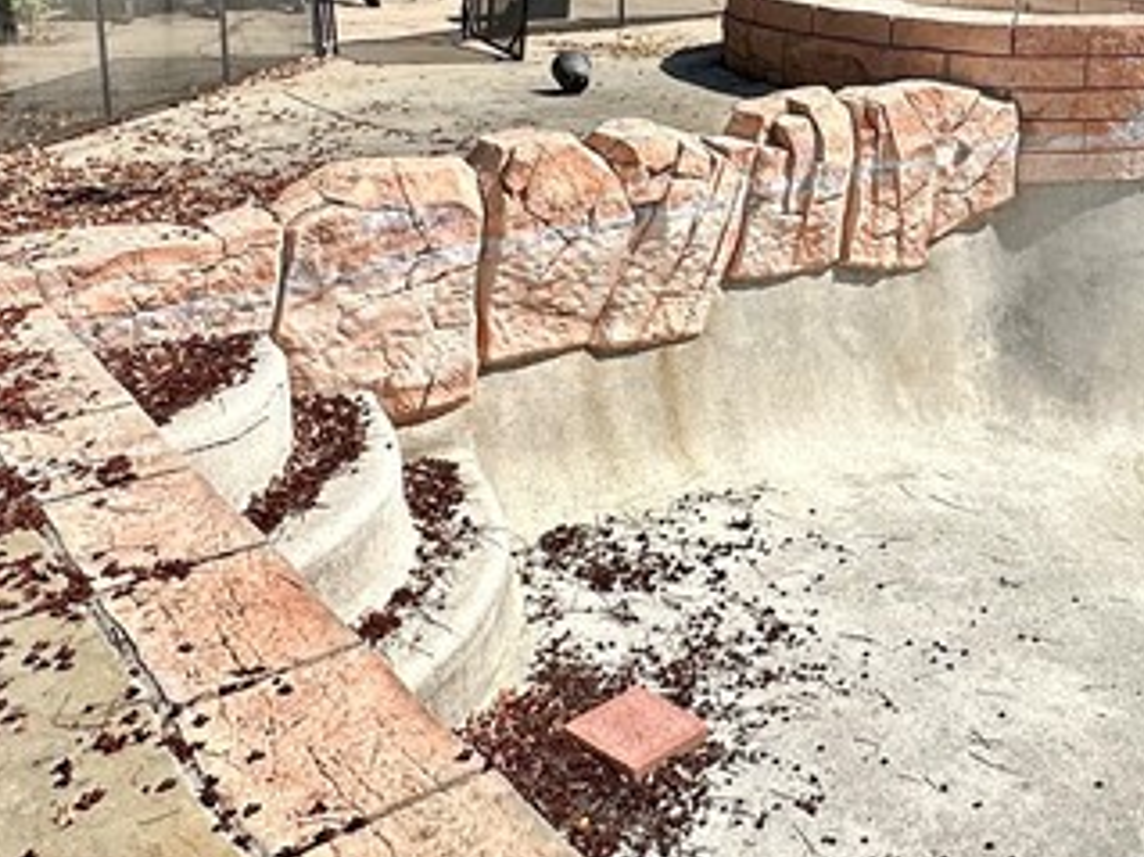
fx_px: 1487
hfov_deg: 40.2
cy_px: 111
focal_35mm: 45
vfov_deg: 30.9
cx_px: 936
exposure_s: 1/2882
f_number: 2.2
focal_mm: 2.22
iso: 50
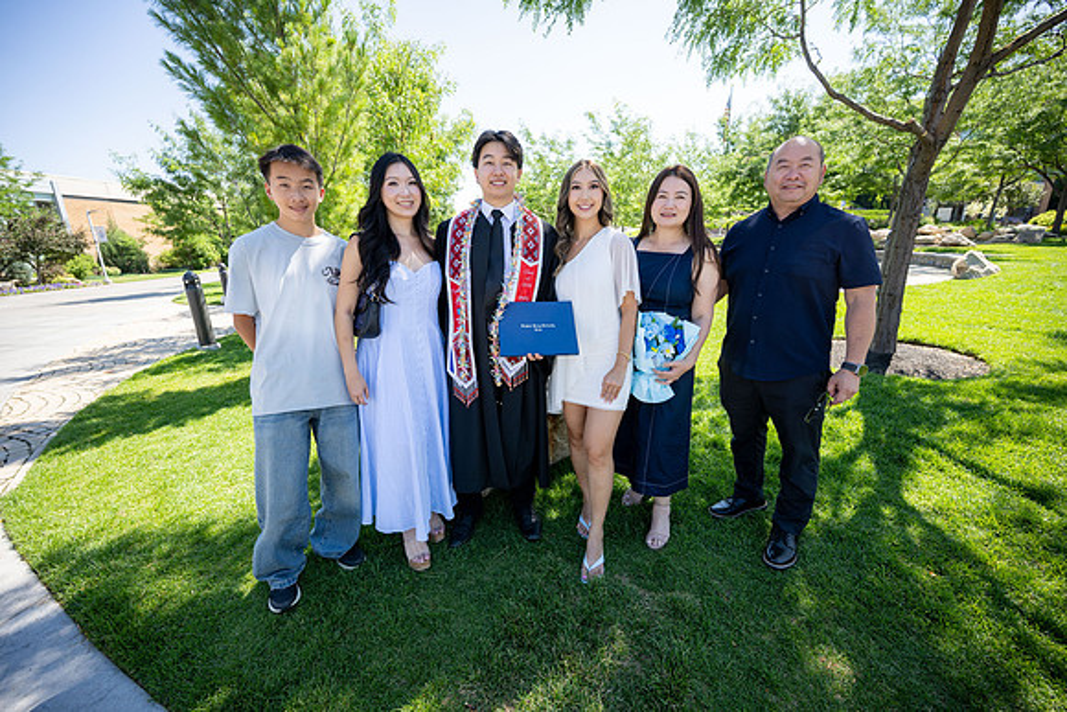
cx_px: 534
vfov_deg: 81.2
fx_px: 415
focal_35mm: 14
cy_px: 356
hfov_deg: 104.2
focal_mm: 14
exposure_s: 1/320
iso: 100
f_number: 4
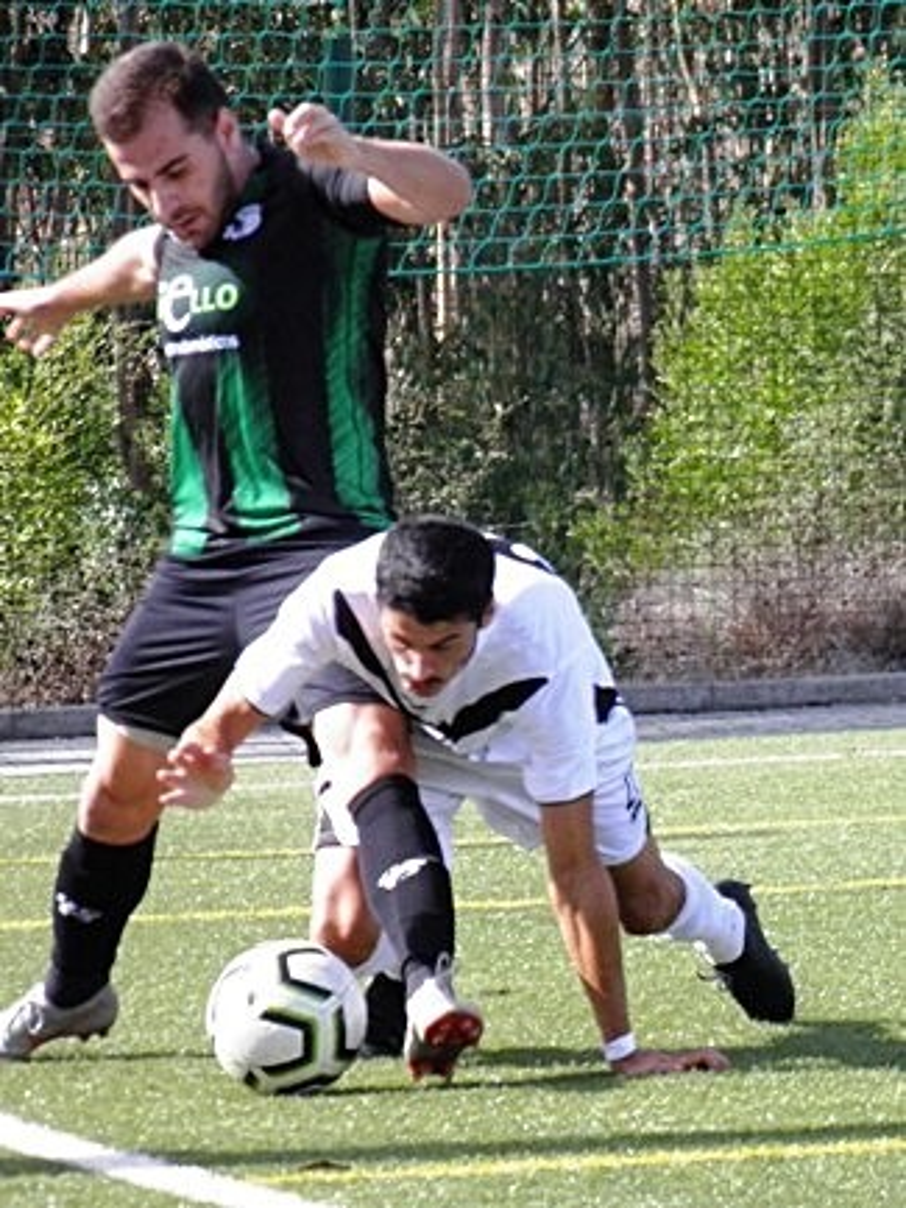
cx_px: 453
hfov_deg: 6.5
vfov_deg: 8.7
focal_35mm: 228
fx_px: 7953
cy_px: 604
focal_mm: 41.1
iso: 160
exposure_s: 1/640
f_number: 4.2
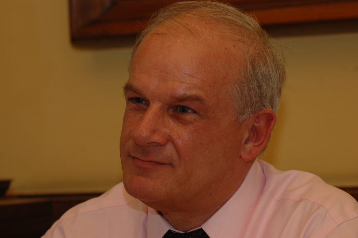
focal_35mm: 168
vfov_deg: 8.2
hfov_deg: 12.2
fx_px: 1669
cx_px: 179
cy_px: 119
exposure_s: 1/60
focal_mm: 112
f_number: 5
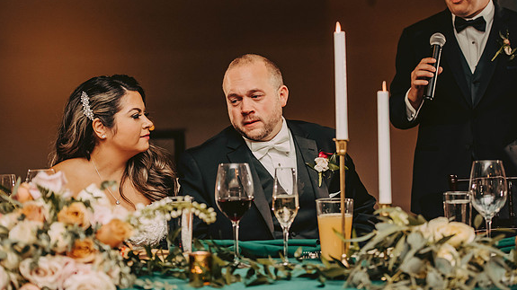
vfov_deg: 16.3
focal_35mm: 74
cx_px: 259
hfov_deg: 28.6
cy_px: 125
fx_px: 1014
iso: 1600
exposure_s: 1/200
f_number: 3.2
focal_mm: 70
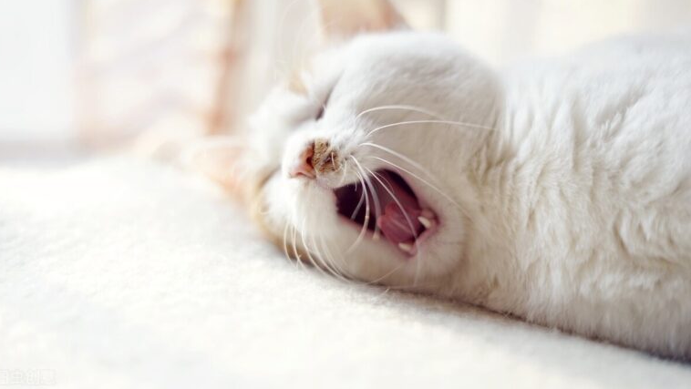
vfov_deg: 22.6
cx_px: 342
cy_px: 157
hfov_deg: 39.2
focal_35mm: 53
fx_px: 971
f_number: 2
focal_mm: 50
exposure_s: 1/160
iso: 250
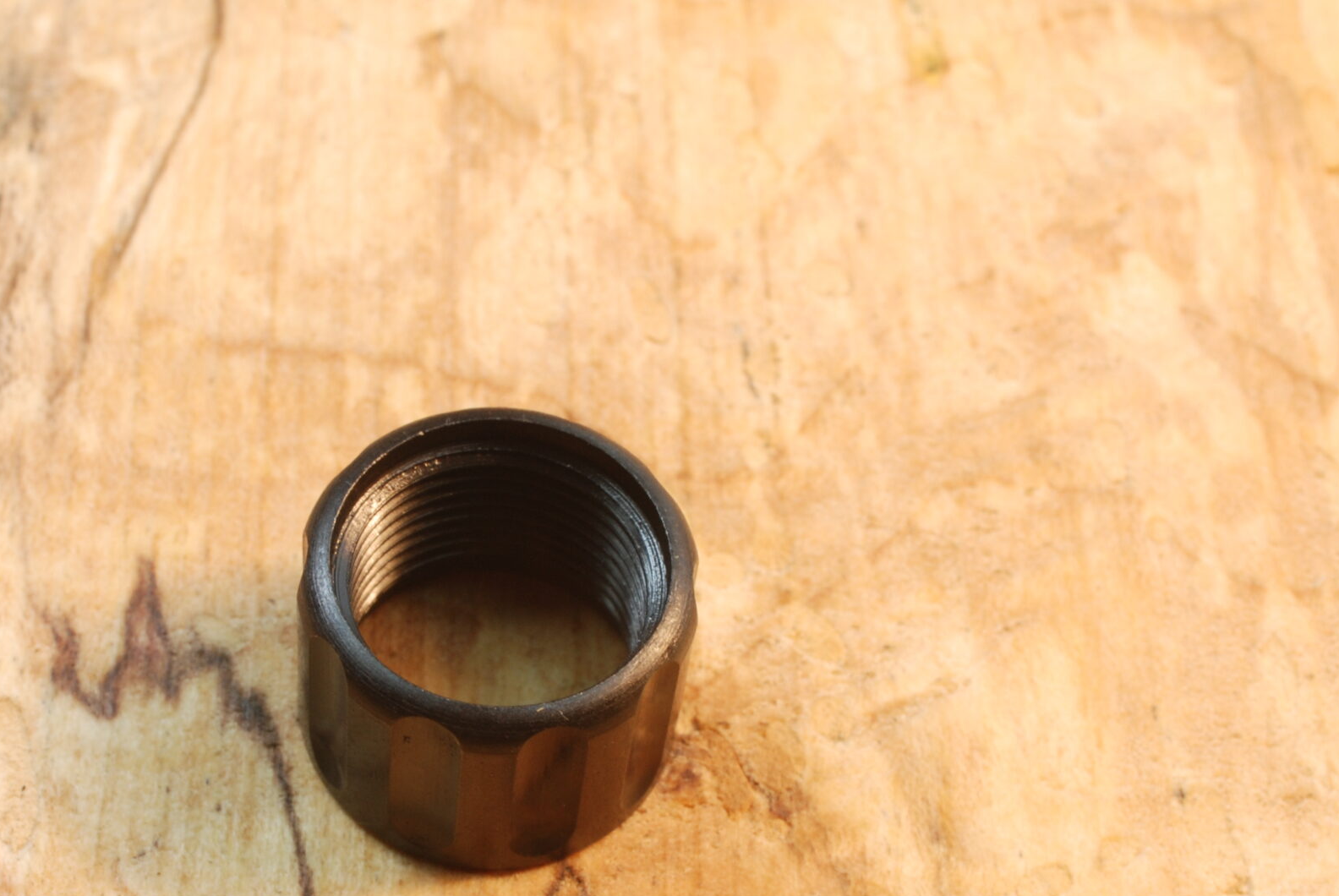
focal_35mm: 97
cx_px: 510
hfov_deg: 21.0
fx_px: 3612
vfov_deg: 14.1
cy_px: 596
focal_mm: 40
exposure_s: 1/8
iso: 200
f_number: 22
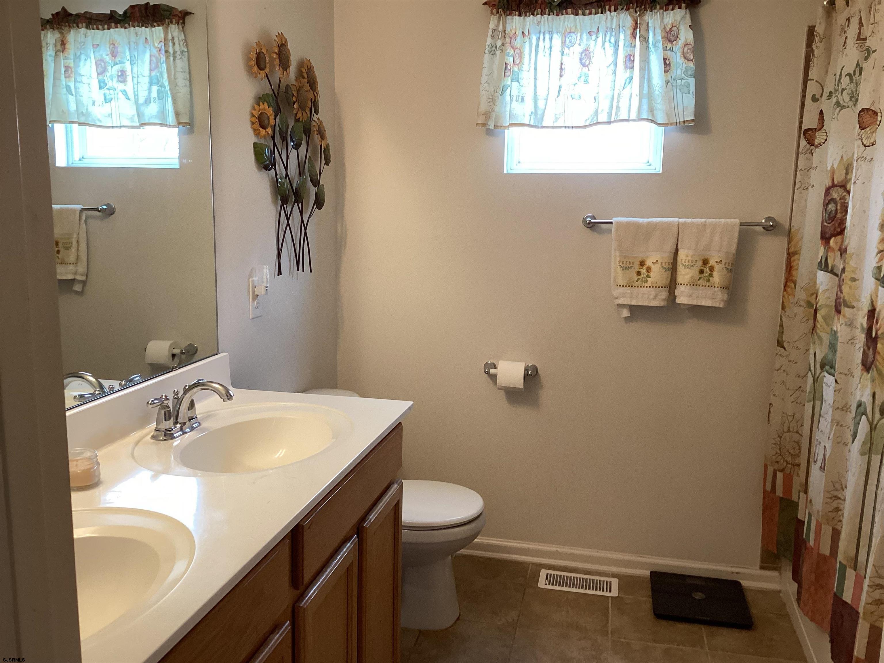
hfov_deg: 58.4
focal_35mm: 31
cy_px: 332
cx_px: 442
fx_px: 792
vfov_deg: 45.4
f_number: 2.4
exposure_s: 1/60
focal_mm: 3.3
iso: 160
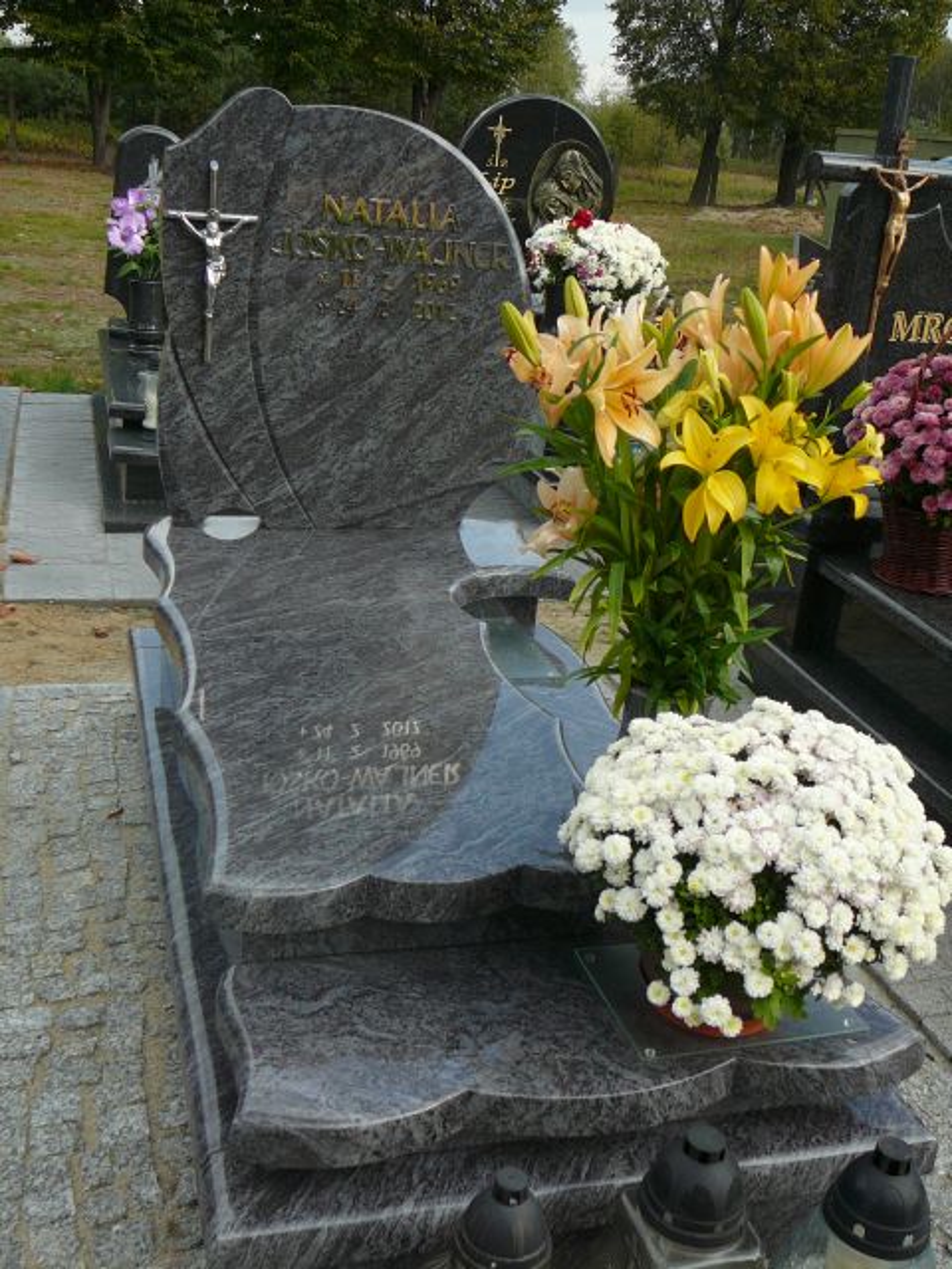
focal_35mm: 38
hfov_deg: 37.7
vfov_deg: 49.0
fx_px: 1393
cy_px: 634
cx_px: 476
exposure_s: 1/400
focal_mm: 5.6
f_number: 3
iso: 80
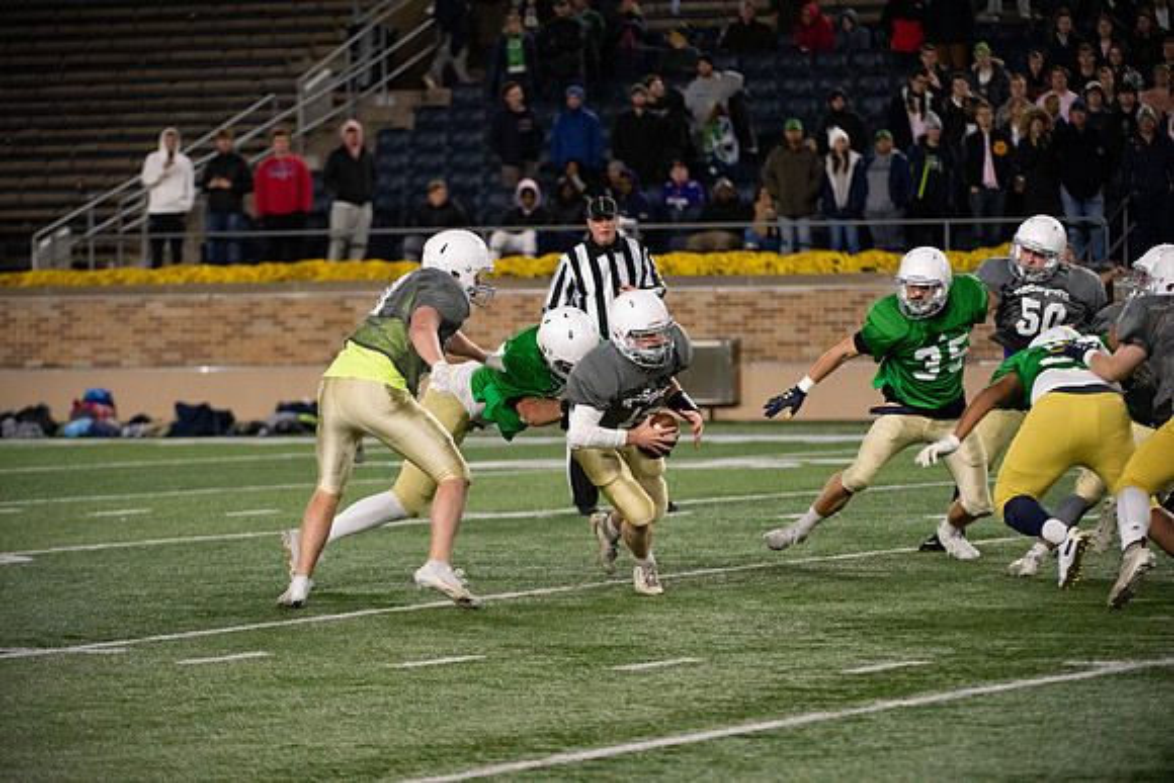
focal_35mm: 200
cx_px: 587
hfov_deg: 10.3
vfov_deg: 6.9
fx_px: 6523
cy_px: 392
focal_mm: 200
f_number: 4
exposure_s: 1/500
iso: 3600
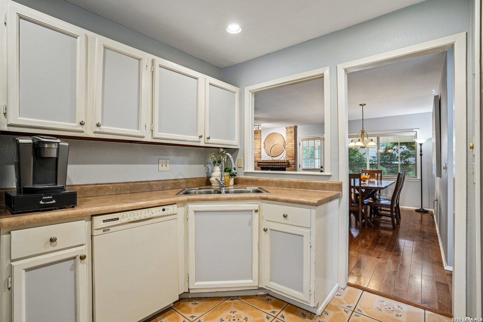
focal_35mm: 16
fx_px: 215
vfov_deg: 73.7
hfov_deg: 96.7
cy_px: 161
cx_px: 242
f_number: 8
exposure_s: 1/8
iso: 400
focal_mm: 16
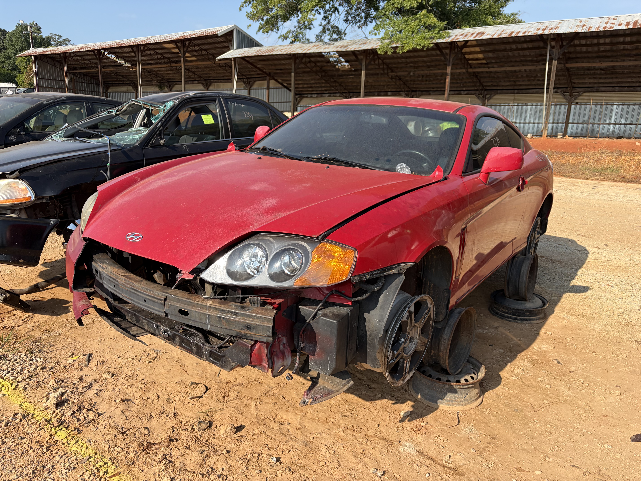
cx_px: 320
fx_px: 481
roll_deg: -0.7
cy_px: 240
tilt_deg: -11.8
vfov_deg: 53.1
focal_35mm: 26
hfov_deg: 67.3
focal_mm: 5.96
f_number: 1.6
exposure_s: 1/2639
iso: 64
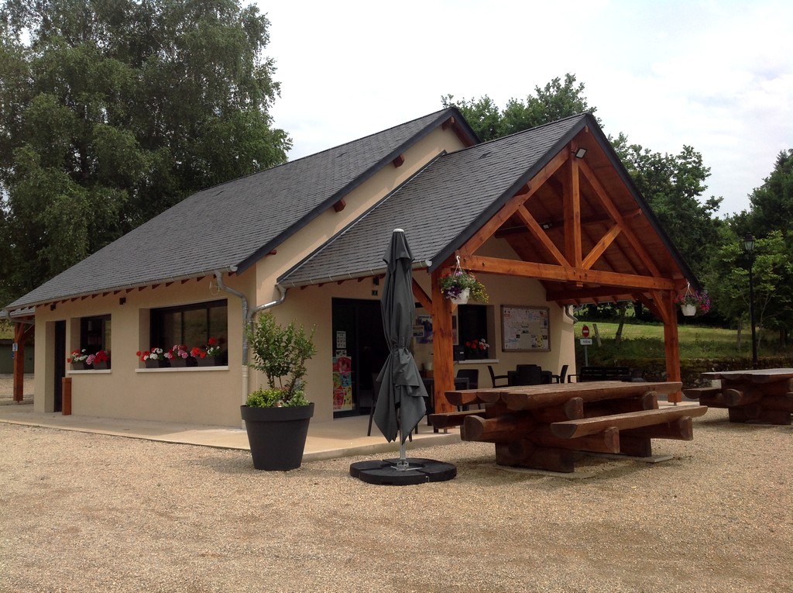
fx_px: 801
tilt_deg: +6.0
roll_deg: +0.3
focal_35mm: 35
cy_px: 296
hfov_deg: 52.7
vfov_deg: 40.6
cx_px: 396
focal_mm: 4.28
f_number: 2.4
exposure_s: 1/1890
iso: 50
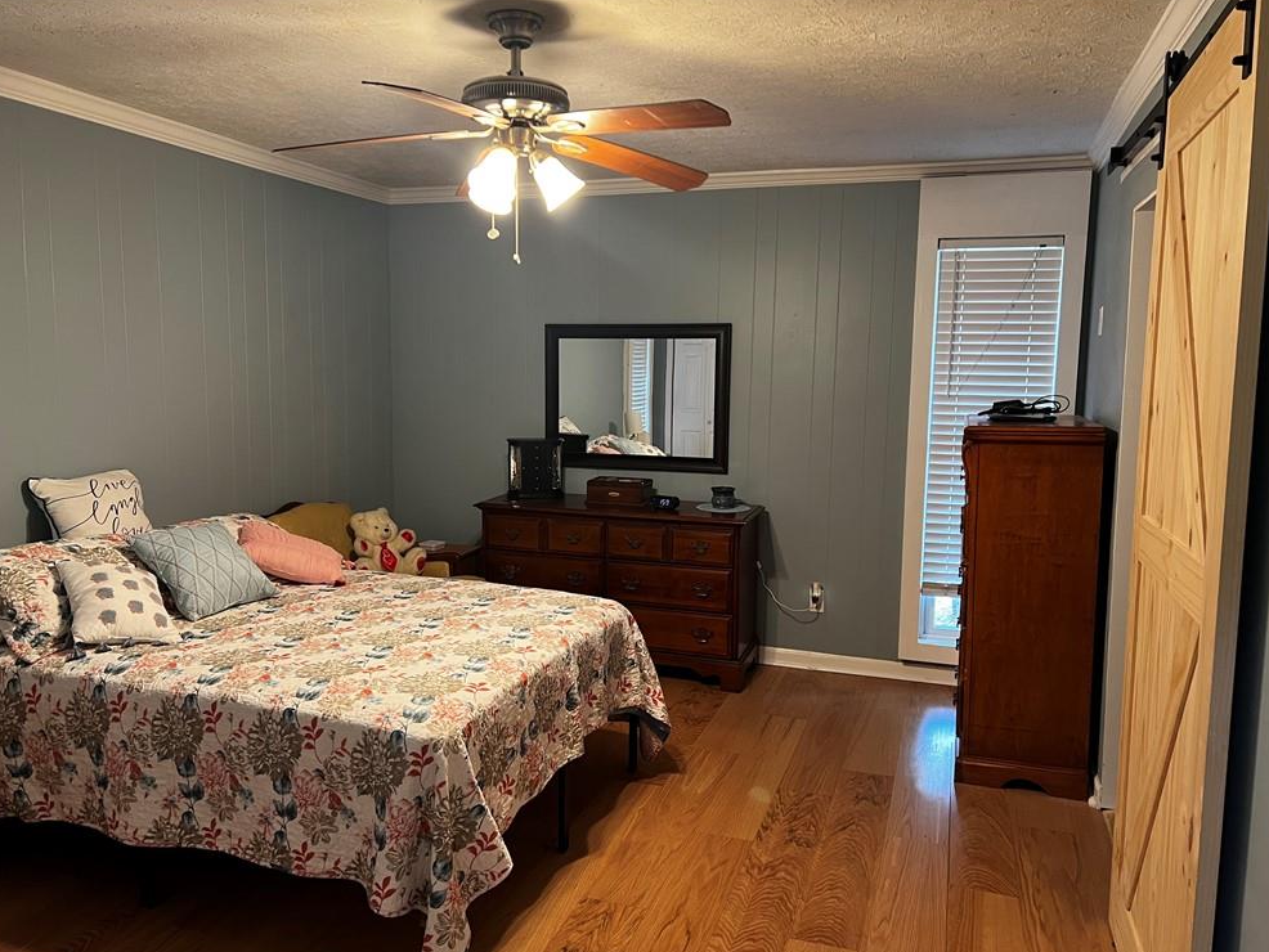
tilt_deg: -6.0
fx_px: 990
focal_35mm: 27
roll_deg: -0.1
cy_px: 488
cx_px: 629
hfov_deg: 65.3
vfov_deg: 51.4
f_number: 1.5
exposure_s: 1/60
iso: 200
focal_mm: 5.7
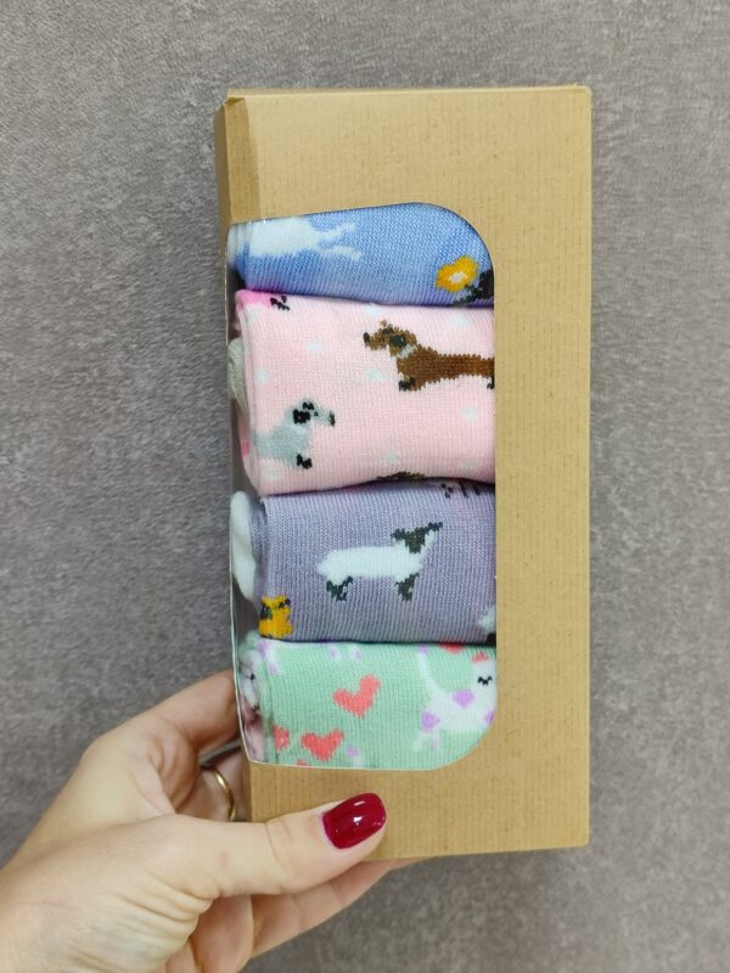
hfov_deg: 54.9
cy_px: 486
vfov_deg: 69.4
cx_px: 365
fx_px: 703
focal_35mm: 25
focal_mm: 5.95
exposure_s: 1/50
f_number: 1.89
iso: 385
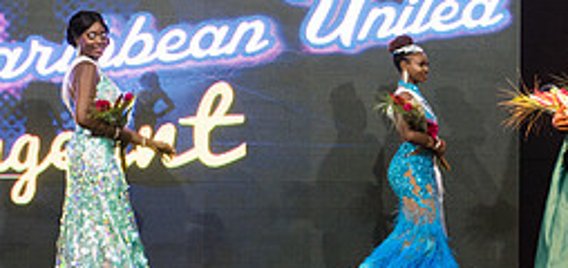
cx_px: 550
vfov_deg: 5.7
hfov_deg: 11.8
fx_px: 2715
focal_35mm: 187
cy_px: 137
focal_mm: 70
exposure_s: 1/160
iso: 4000
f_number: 5
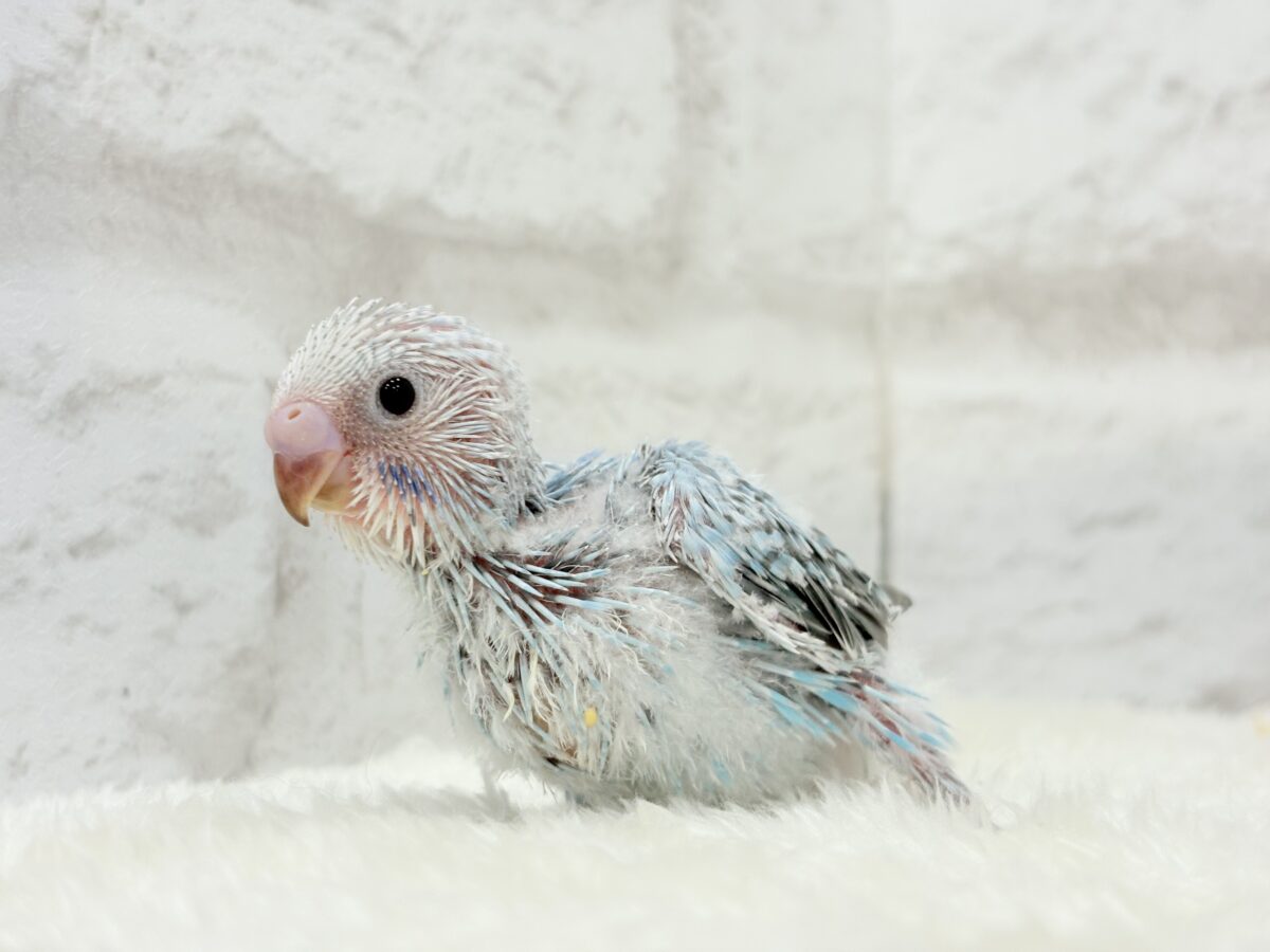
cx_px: 635
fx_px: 1908
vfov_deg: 28.0
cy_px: 476
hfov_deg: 36.8
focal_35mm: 52
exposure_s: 1/50
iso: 32
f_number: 1.6
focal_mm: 5.96
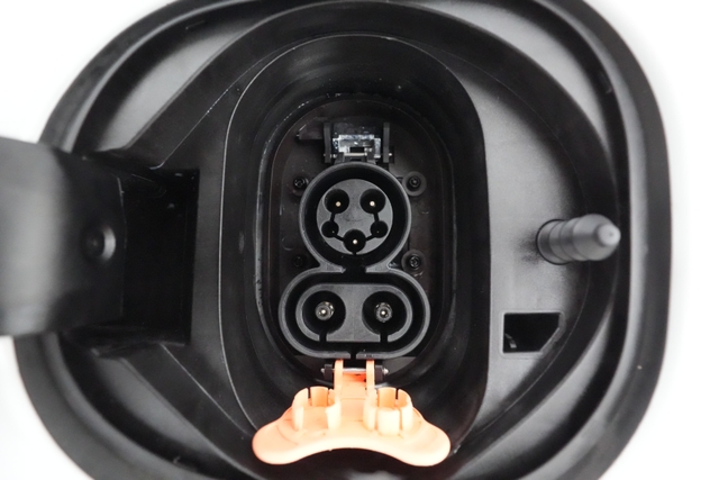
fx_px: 340
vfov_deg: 70.5
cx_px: 360
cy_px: 240
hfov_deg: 93.3
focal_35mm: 17
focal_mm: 17
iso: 25600
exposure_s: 1/100
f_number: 4.5
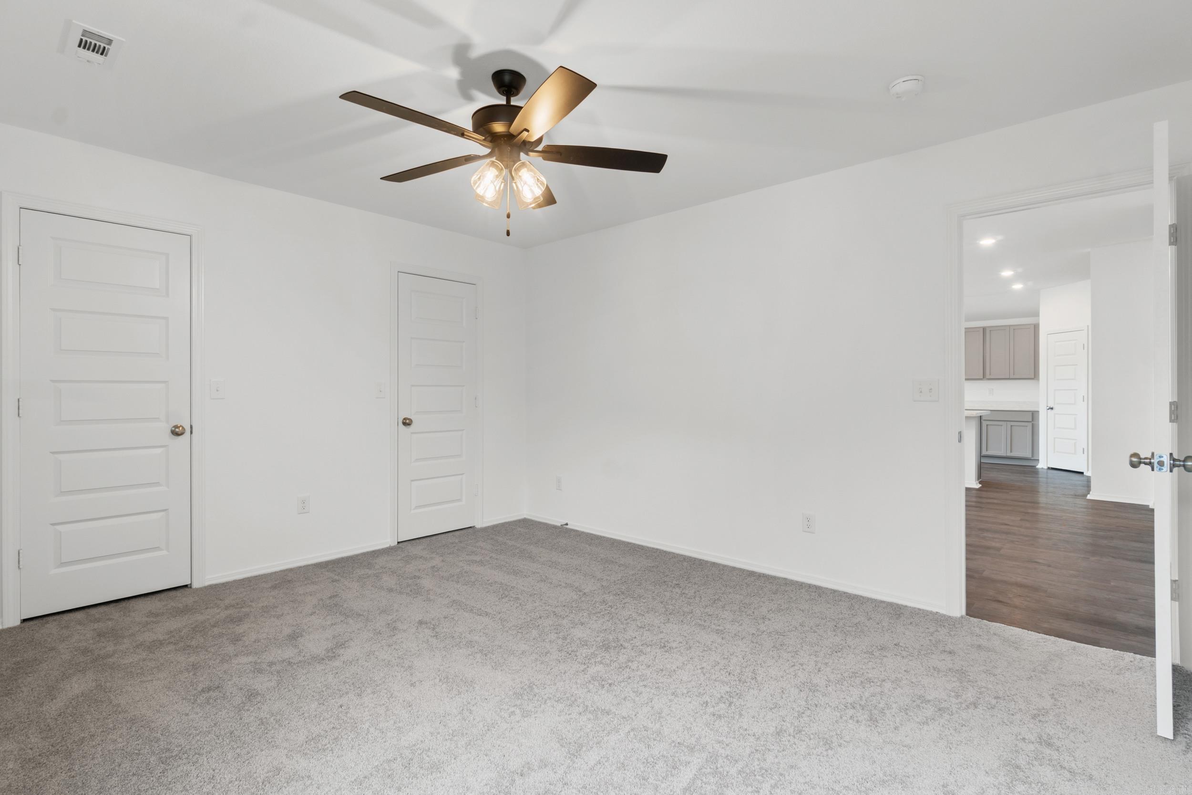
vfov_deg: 72.0
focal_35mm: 16
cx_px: 596
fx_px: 546
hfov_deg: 95.0
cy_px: 398
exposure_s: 1/4
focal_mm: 11
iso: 250
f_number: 9
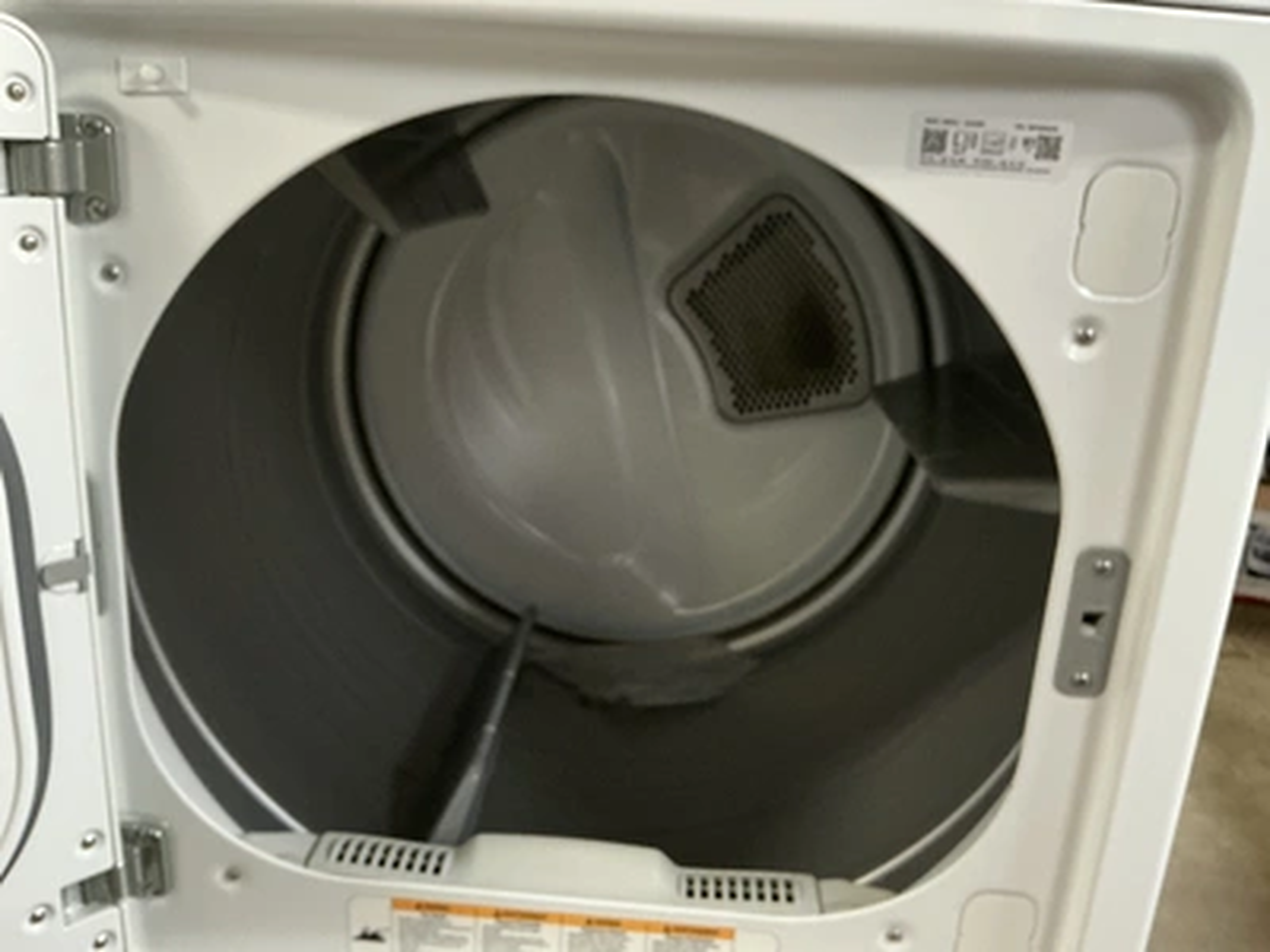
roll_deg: -3.9
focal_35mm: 28
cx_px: 635
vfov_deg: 49.7
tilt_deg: -15.4
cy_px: 476
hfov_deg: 63.4
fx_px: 1027
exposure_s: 1/30
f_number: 1.8
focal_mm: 3
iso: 250
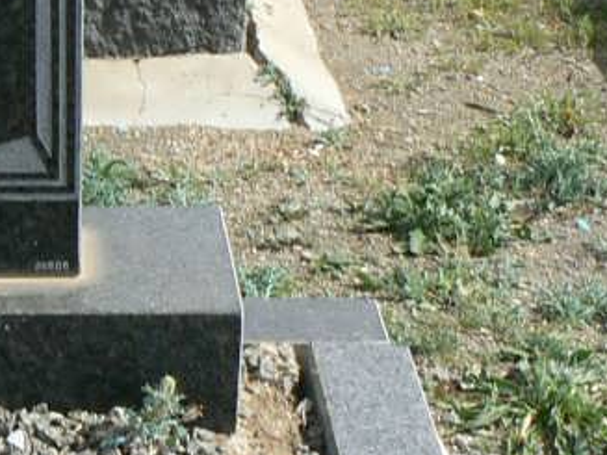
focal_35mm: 132
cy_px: 241
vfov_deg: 11.2
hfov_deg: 14.2
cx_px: -215
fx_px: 2314
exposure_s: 1/320
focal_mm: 6
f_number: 5.6
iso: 80
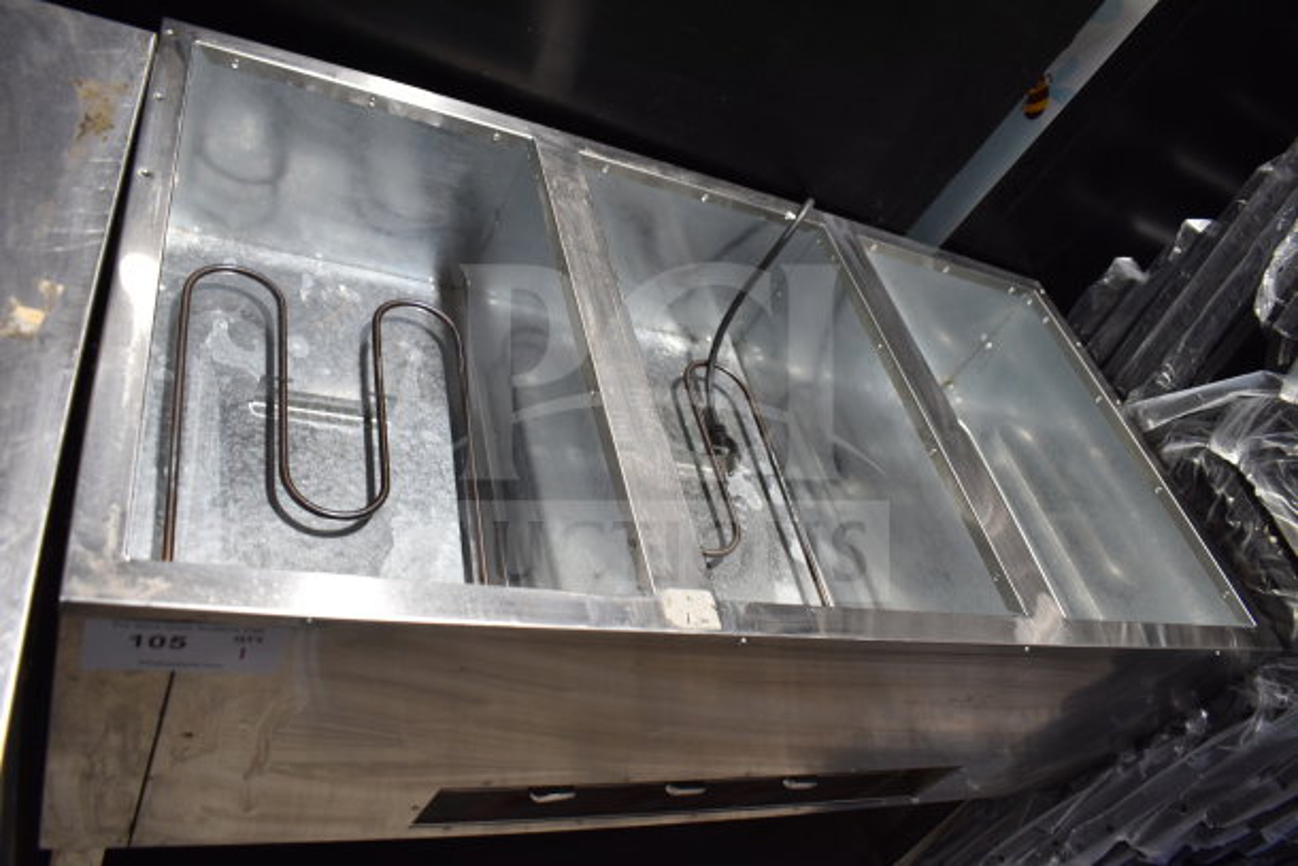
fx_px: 974
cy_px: 433
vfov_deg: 48.0
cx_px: 649
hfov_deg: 67.4
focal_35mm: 27
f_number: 3.5
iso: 200
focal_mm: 18
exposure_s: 1/40
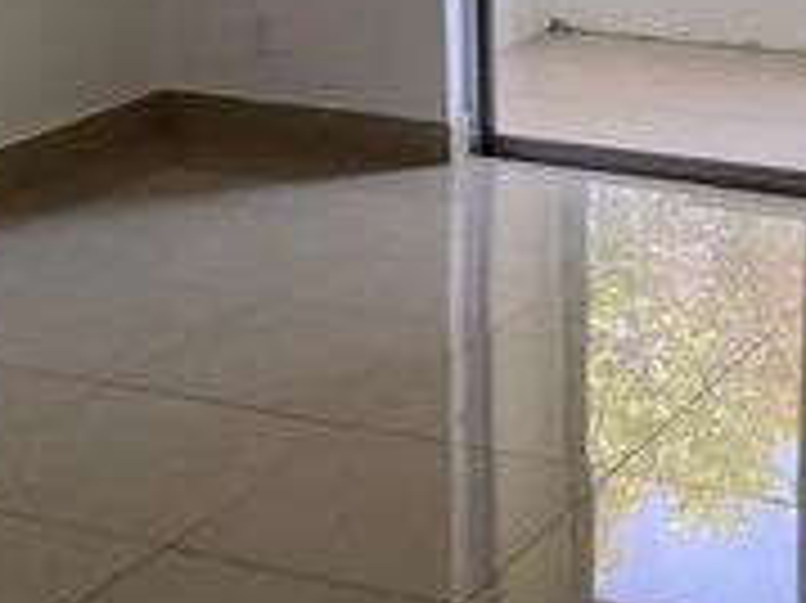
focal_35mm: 93
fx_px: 2164
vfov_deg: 15.5
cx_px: 725
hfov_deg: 20.7
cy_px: -27
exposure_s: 1/101
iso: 125
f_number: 1.8
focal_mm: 4.25
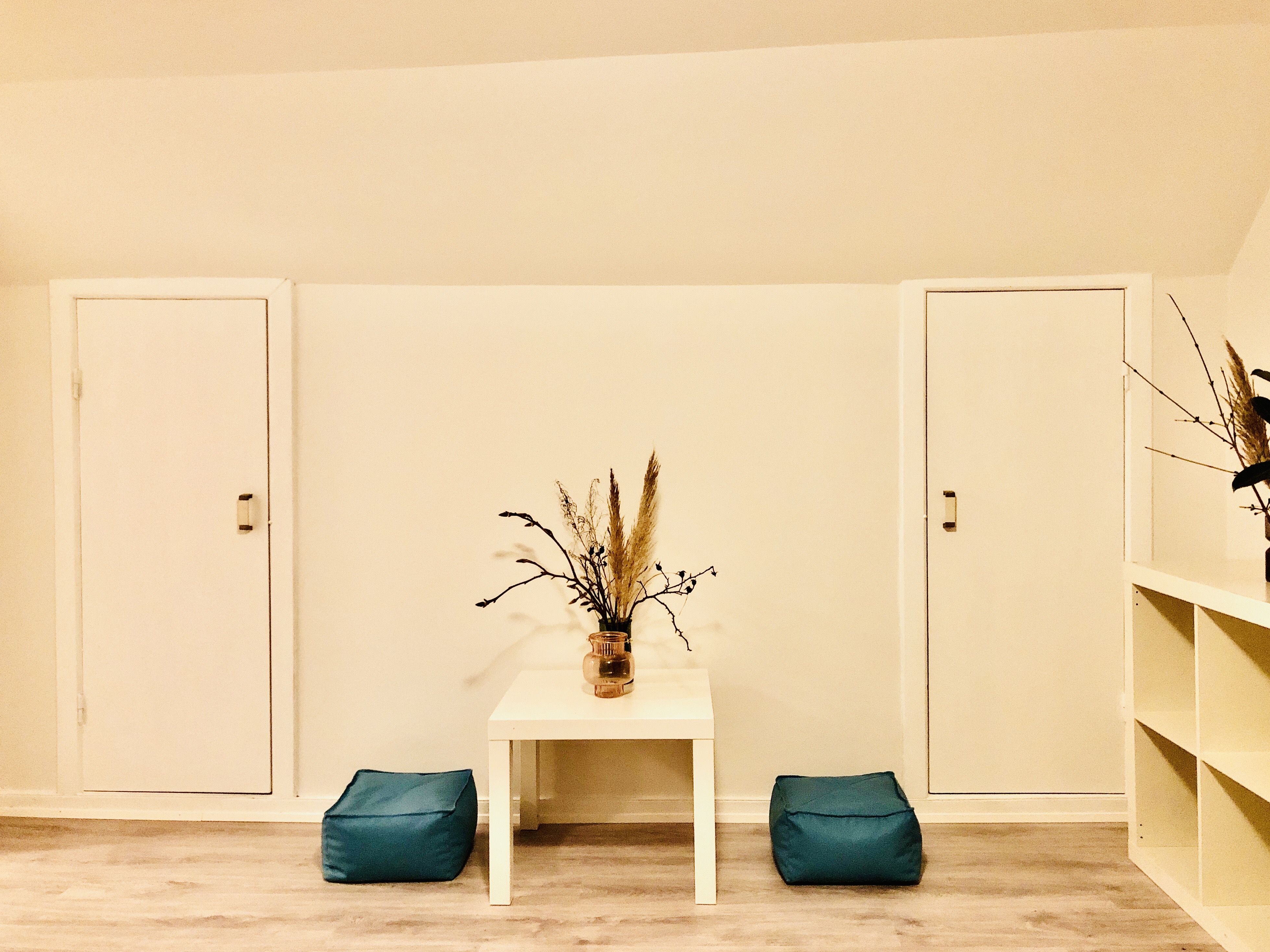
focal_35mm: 29
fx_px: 1064
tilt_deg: -2.6
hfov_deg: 61.6
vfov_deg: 48.2
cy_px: 470
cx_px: 656
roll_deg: +0.4
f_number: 1.8
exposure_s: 1/6
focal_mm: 4
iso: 80
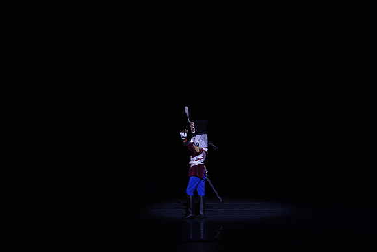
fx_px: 2095
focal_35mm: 200
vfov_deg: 6.9
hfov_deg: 10.3
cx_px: 188
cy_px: 126
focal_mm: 200
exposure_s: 1/320
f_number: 6.3
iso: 5000
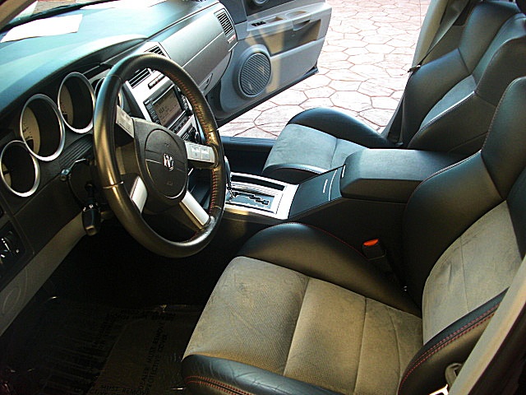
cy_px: 198
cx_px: 263
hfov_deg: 51.4
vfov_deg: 39.7
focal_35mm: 36
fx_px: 547
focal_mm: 6.3
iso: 200
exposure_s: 1/125
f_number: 2.8
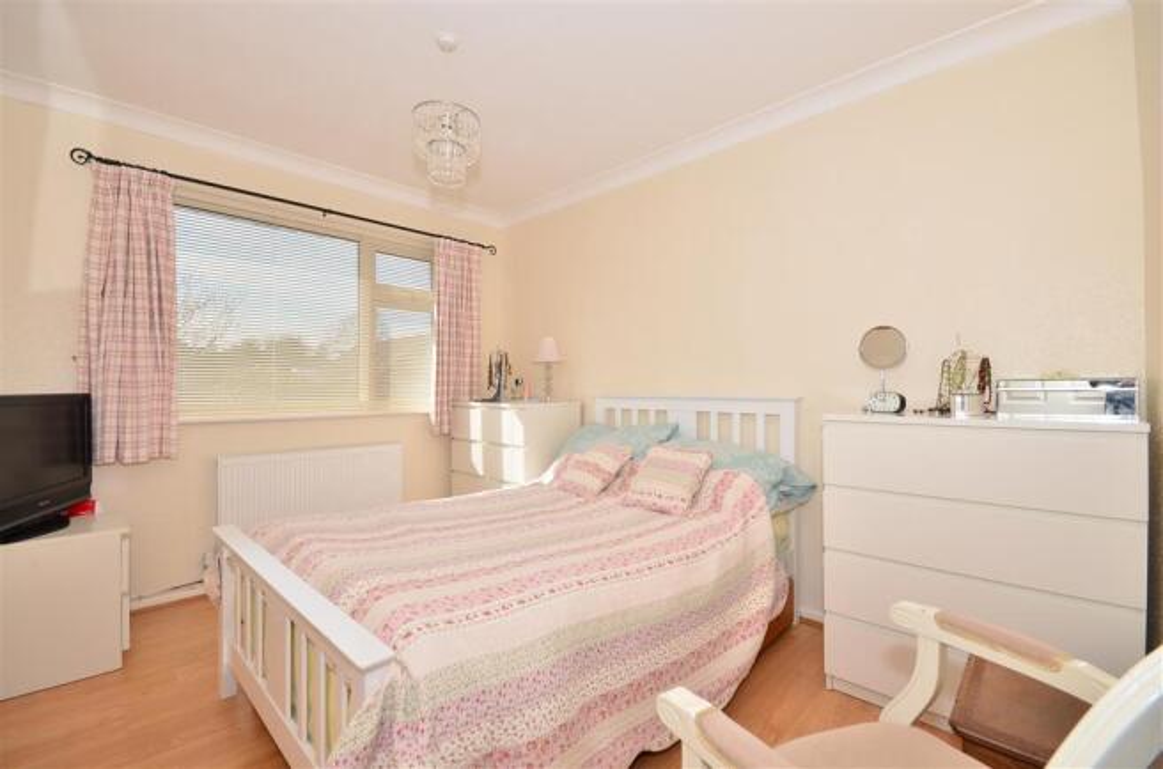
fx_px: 483
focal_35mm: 15
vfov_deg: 77.0
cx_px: 582
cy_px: 384
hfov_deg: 100.5
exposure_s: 1/200
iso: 200
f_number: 11
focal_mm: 10
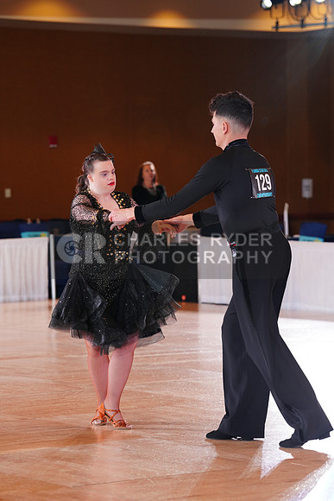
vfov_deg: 14.9
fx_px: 1919
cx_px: 167
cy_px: 250
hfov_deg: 9.9
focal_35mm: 138
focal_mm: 138
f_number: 5
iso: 1600
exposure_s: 1/160
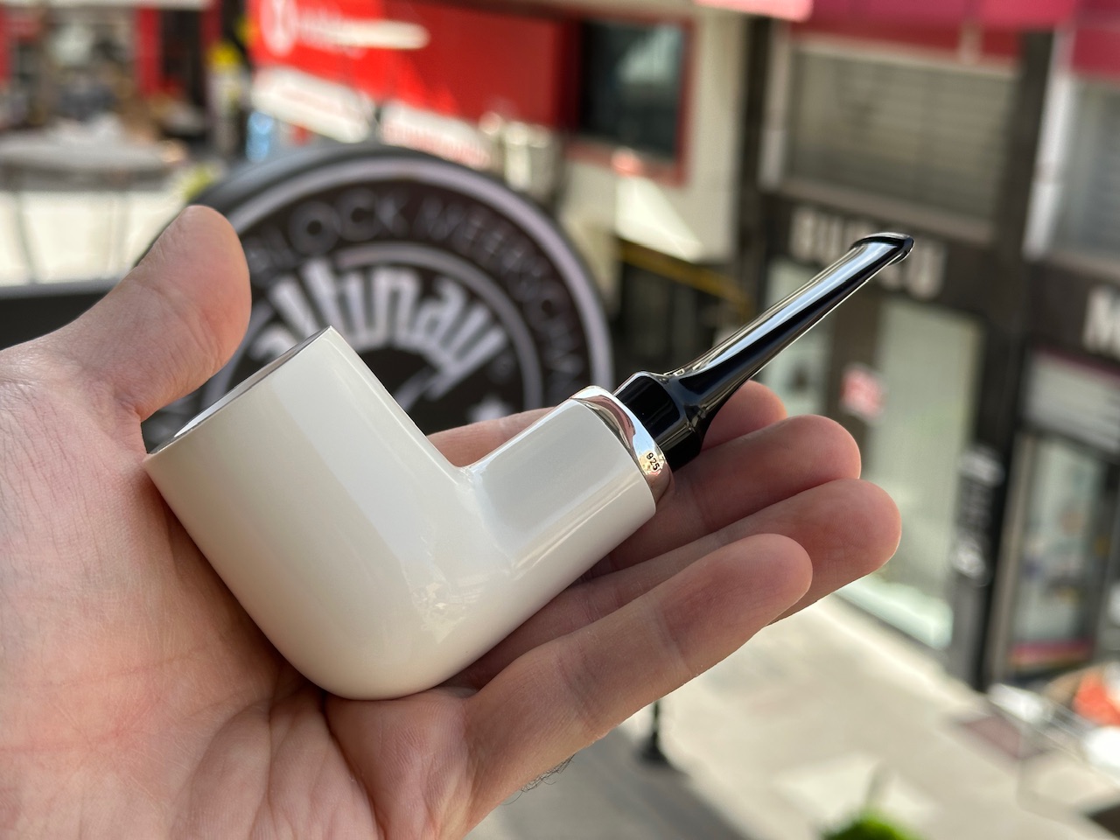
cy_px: 420
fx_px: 1553
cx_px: 560
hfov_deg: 39.7
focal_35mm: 48
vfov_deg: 30.3
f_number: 1.78
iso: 64
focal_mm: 6.86
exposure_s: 1/903
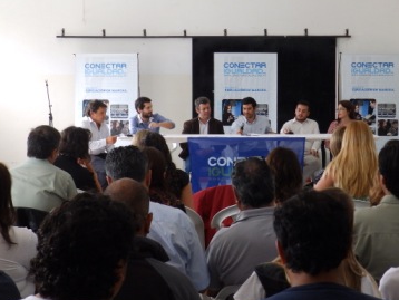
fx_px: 865
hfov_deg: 25.9
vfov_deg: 19.6
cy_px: 125
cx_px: 231
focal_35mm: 75
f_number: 4.6
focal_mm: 10.9
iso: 320
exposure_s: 1/40
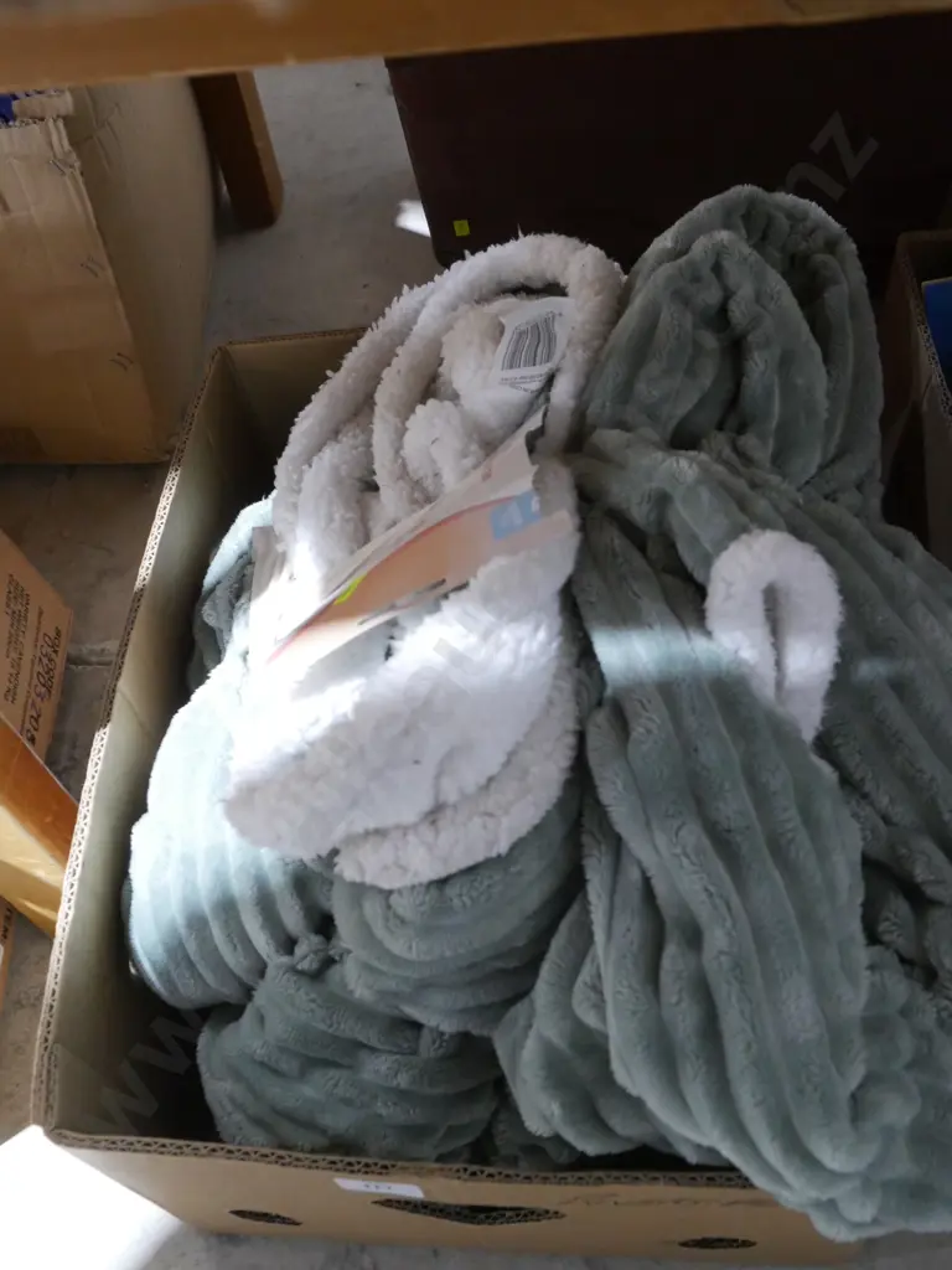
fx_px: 1247
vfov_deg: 54.0
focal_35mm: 34
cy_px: 635
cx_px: 476
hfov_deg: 41.8
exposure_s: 1/25
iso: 3200
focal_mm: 17
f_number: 5.6
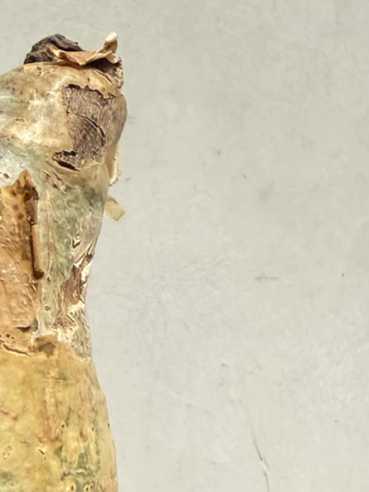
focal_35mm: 75
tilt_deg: -6.7
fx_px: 1066
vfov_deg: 25.9
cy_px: 315
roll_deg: -0.9
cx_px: -114
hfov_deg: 18.3
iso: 500
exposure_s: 1/60
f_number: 2.2
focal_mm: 2.22
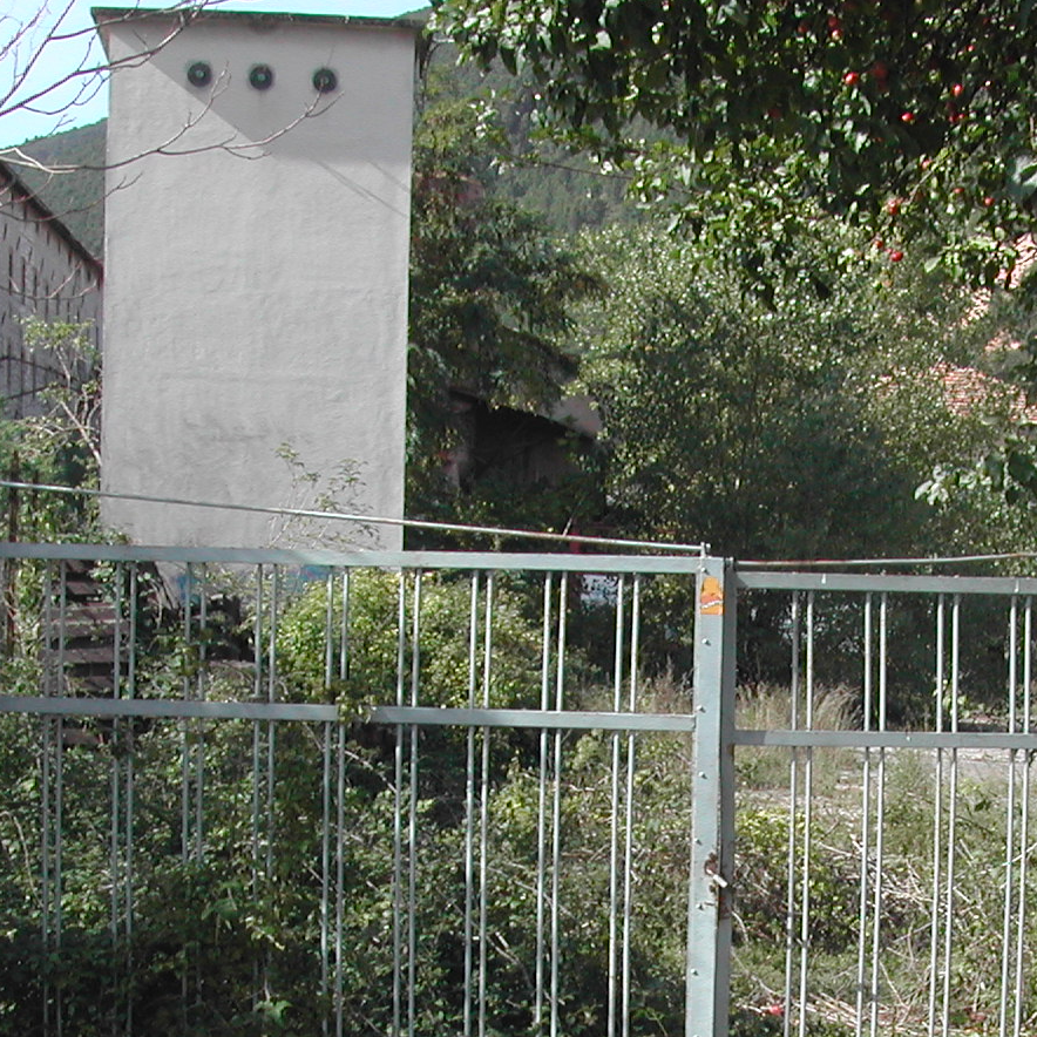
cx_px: 720
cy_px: 888
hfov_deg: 20.1
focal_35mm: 86
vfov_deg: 19.9
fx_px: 2915
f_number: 8
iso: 100
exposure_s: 1/124
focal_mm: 9
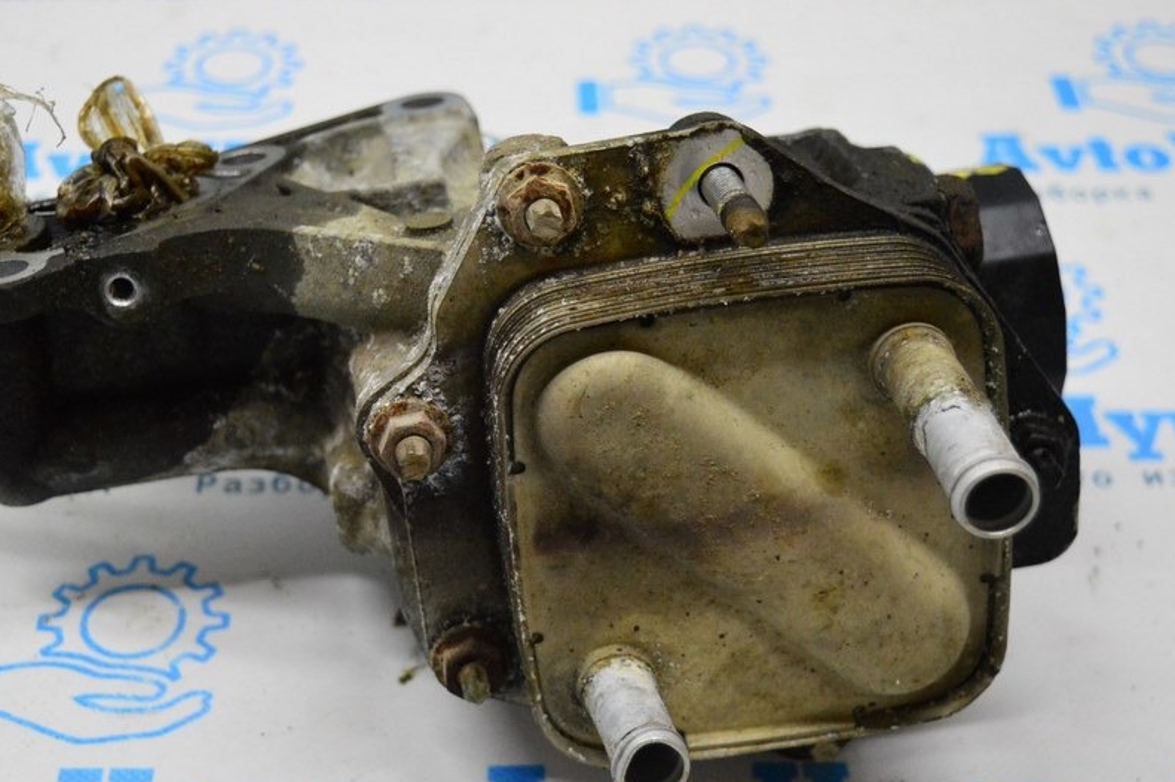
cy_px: 421
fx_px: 2152
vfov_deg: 20.6
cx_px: 471
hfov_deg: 30.5
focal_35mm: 66
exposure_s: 1/320
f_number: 4.5
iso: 3200
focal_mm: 34
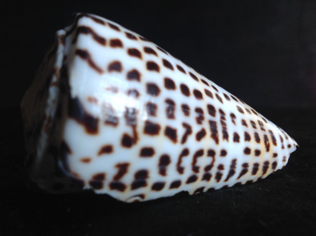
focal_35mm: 35
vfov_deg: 40.6
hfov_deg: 52.7
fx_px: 319
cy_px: 118
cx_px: 158
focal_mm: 4.28
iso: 64
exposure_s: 1/15
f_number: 2.4
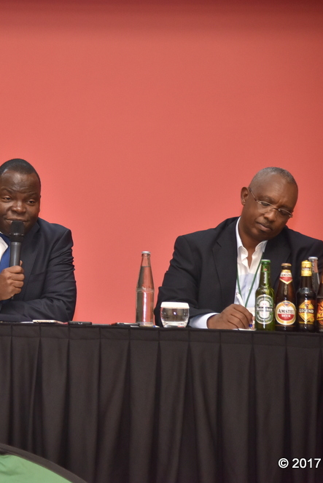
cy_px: 242
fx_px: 1722
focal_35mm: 128
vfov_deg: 16.0
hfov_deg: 10.6
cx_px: 15
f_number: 4
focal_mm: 85
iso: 2500
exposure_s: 1/100
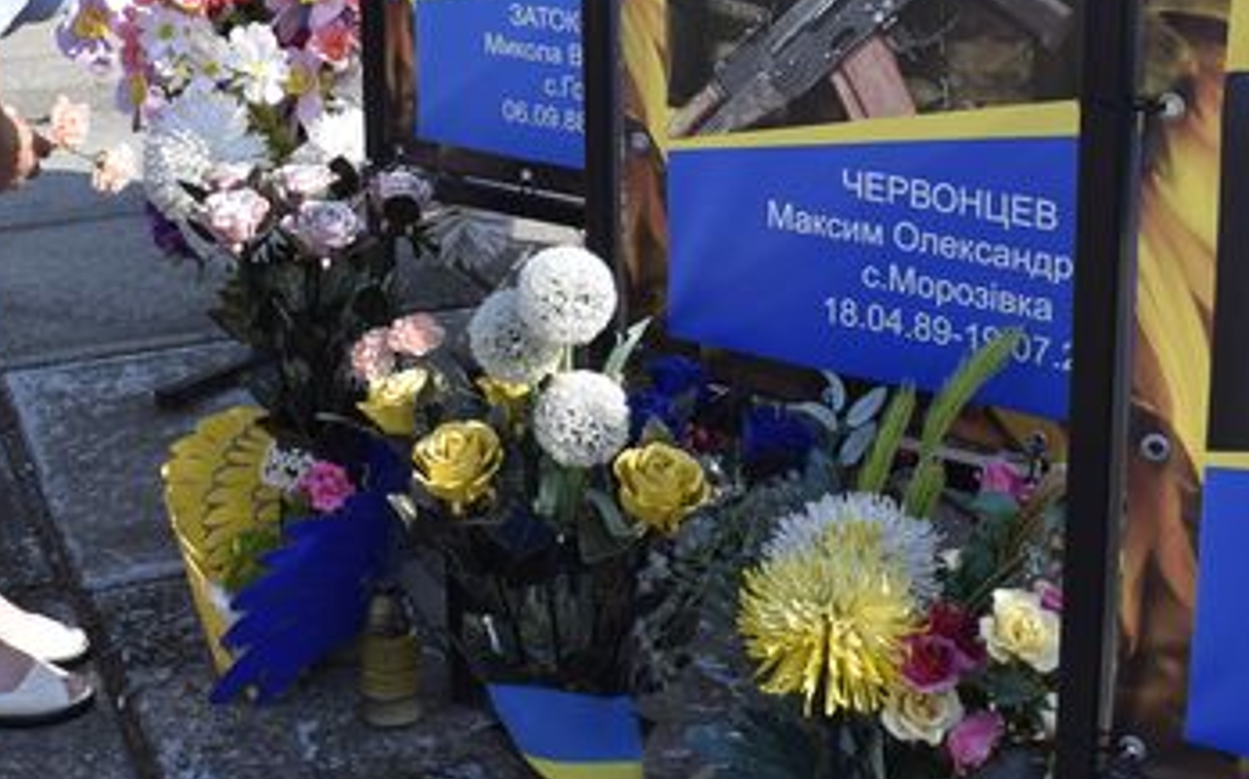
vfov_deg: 19.4
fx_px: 2245
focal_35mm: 66
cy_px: 99
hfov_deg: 30.9
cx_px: 438
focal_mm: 20
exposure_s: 1/320
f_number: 9
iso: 200
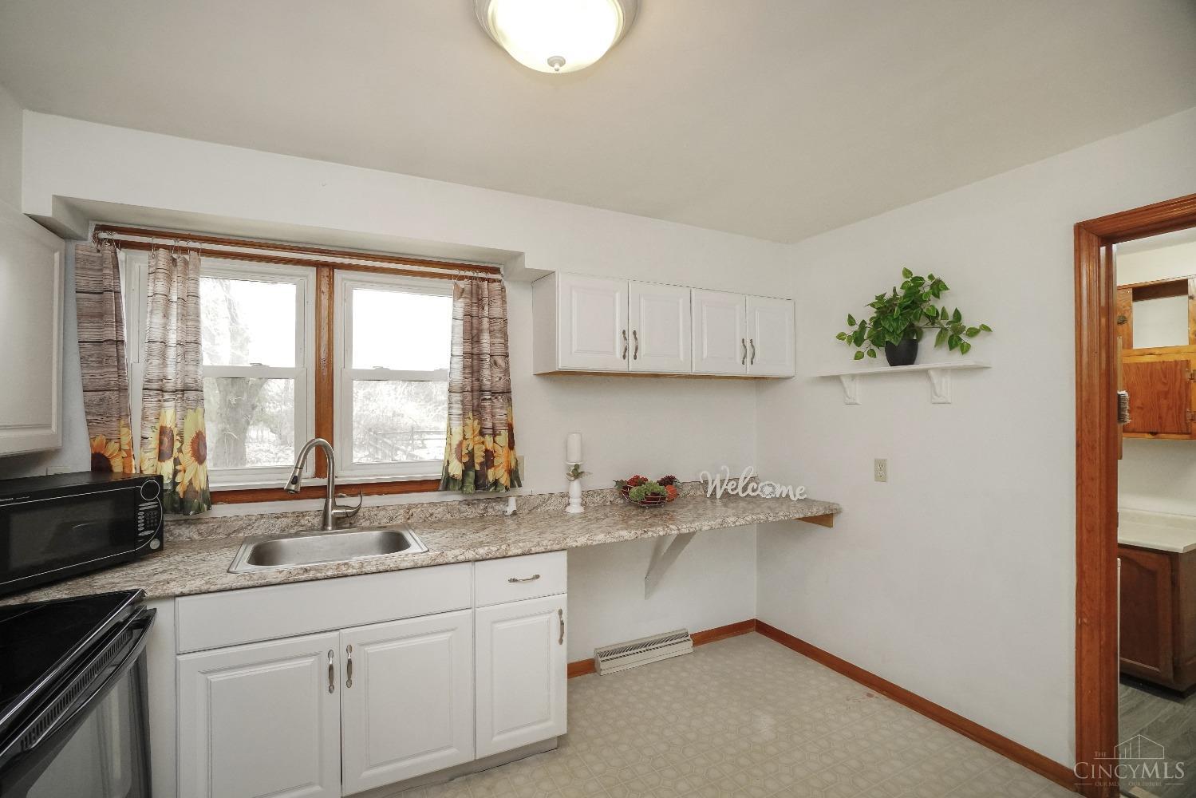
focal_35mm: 15
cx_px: 598
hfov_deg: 100.4
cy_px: 399
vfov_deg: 77.3
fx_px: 498
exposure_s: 1/60
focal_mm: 10
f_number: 6.3
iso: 3200
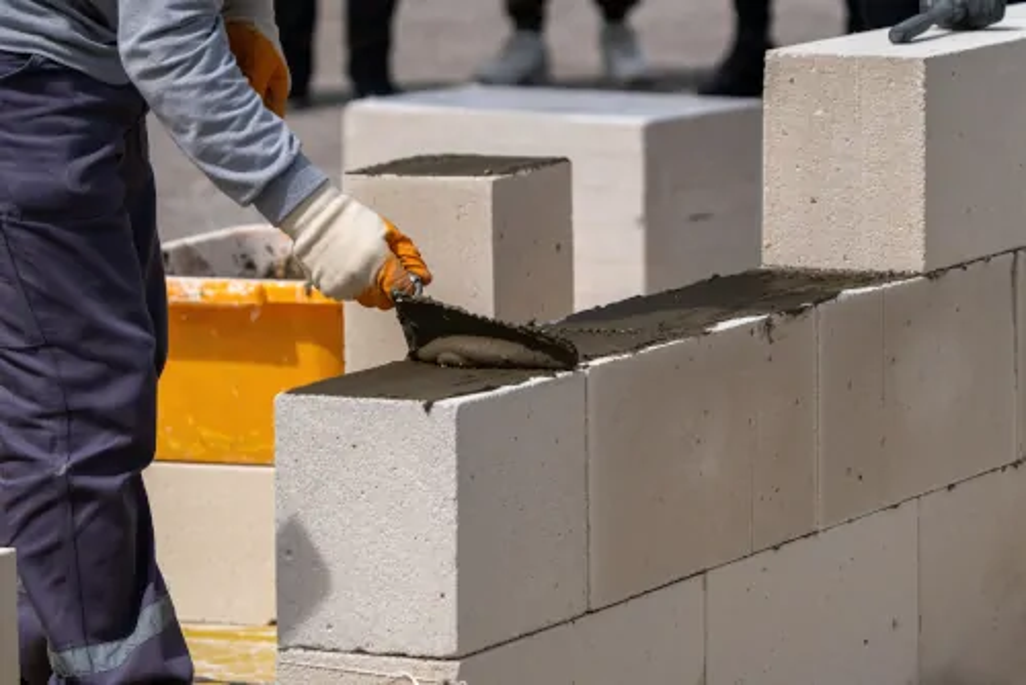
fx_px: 5703
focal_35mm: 200
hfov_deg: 10.3
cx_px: 513
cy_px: 342
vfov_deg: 6.9
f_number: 7.1
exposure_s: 1/2000
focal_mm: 200
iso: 320
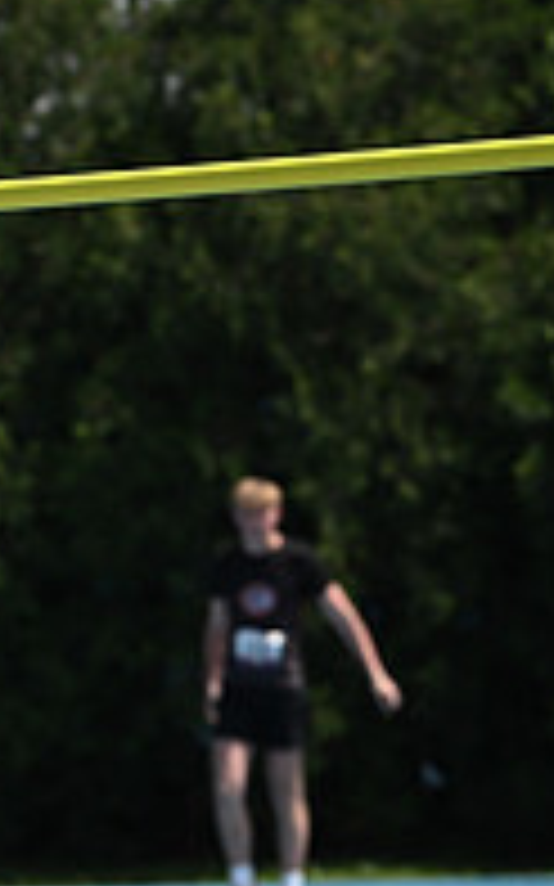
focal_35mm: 315
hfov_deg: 4.1
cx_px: -743
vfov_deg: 6.7
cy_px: 551
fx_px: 7615
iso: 200
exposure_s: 1/2500
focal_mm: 105
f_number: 4.5
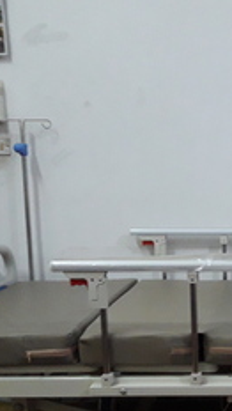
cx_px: 267
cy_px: 299
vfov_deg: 34.3
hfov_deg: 19.1
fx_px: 654
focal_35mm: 60
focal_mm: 3.7
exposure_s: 1/24
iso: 400
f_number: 1.9
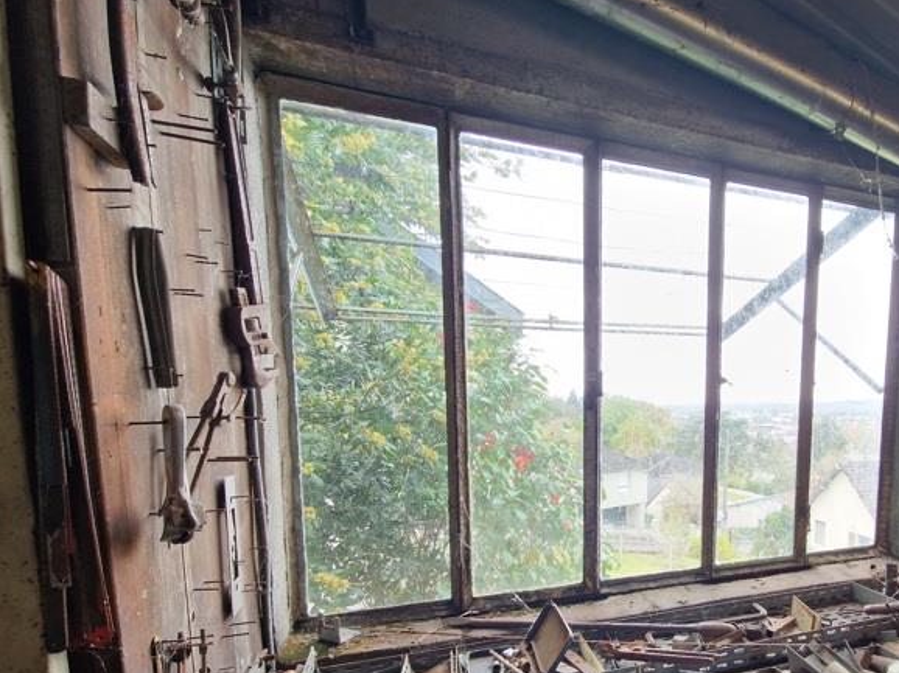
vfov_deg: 69.4
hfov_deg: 84.3
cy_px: 451
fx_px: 467
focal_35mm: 18
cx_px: 610
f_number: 2.2
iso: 80
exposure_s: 1/50
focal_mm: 2.2
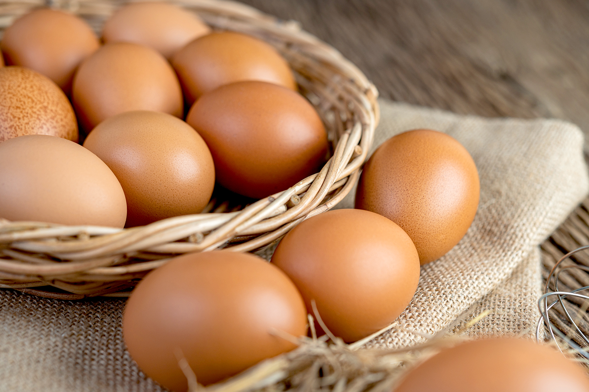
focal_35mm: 60
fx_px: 981
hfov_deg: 33.4
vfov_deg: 22.6
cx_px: 294
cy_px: 196
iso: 100
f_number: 5
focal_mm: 60
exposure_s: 1/100
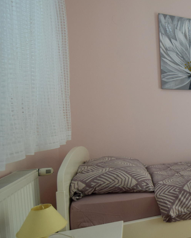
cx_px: 221
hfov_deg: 40.3
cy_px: 126
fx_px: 191
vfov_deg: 64.0
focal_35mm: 27
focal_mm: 10
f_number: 4
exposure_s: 1/60
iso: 560
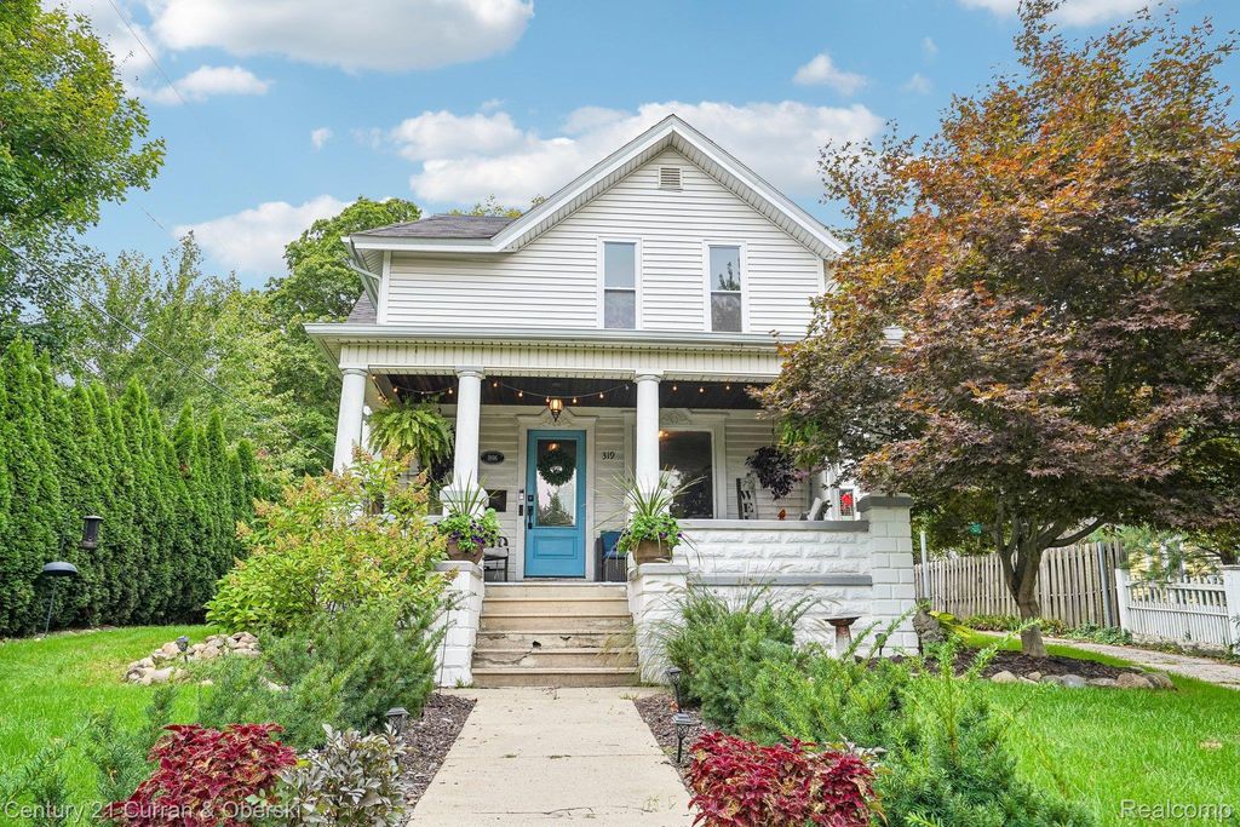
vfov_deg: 45.0
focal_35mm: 29
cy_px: 414
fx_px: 999
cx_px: 620
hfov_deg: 63.7
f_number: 8
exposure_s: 1/100
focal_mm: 29
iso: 250
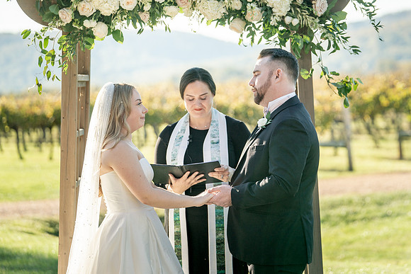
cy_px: 131
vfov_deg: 9.1
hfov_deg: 13.7
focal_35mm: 150
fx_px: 1715
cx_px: 218
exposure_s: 1/640
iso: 100
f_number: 4
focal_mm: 140
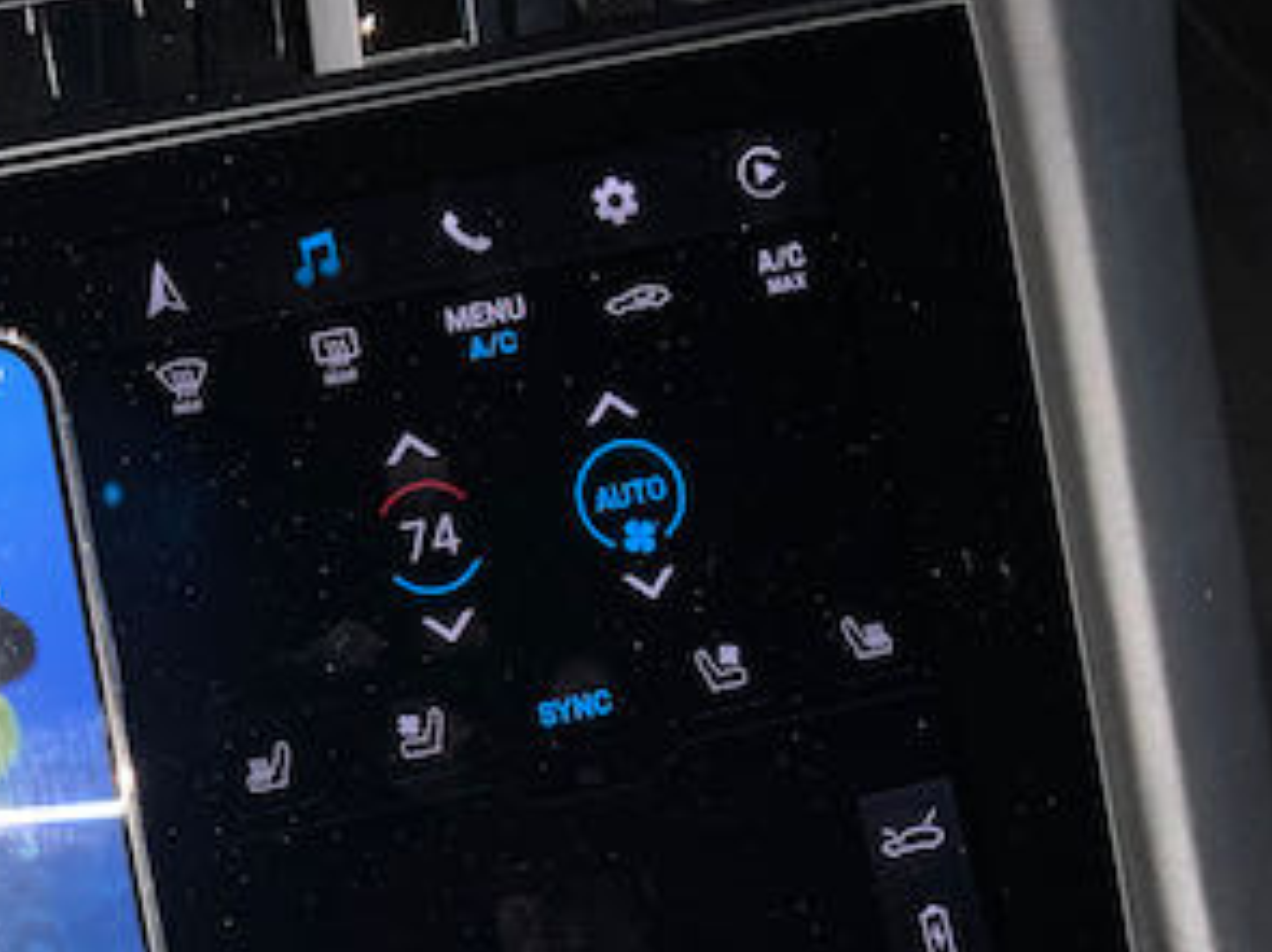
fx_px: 2314
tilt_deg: -54.1
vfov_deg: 23.1
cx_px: 9
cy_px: 681
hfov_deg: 28.8
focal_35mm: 63
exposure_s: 1/27
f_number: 1.8
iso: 32
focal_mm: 3
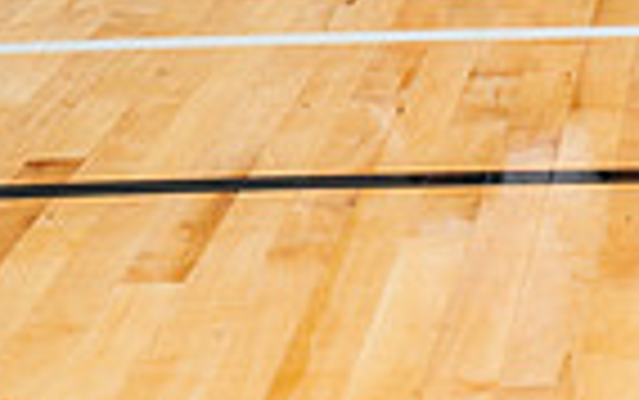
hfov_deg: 11.3
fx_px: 3207
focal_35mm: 184
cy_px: -607
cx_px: 490
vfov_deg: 6.7
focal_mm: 57
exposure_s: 1/250
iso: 200
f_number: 5.6
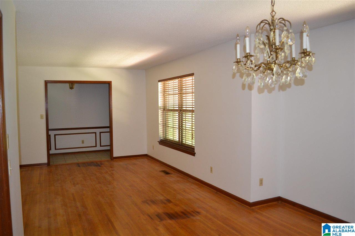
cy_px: 118
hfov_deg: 67.4
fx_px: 266
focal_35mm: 27
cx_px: 178
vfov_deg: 47.9
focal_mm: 18
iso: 1100
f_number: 3.5
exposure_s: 1/60
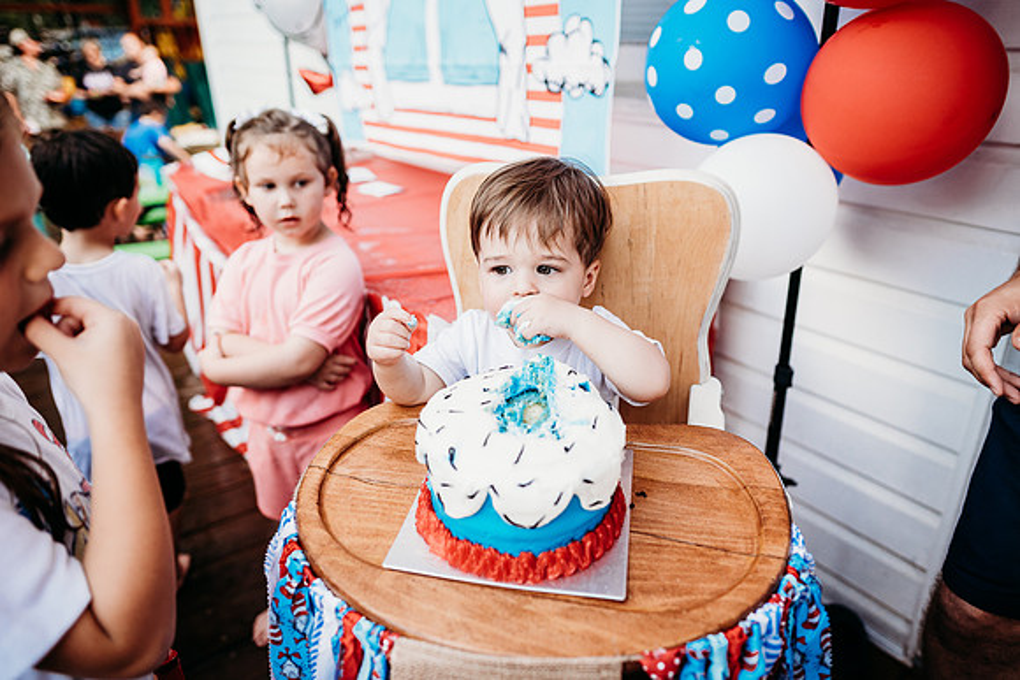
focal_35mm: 24
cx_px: 510
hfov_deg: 73.7
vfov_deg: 53.2
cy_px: 340
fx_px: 680
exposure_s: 1/200
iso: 400
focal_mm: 24
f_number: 2.5
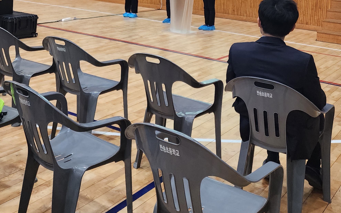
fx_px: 455
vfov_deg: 24.7
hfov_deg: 41.0
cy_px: -17
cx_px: 157
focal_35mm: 49
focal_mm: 6.4
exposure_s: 1/120
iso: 160
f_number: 1.8
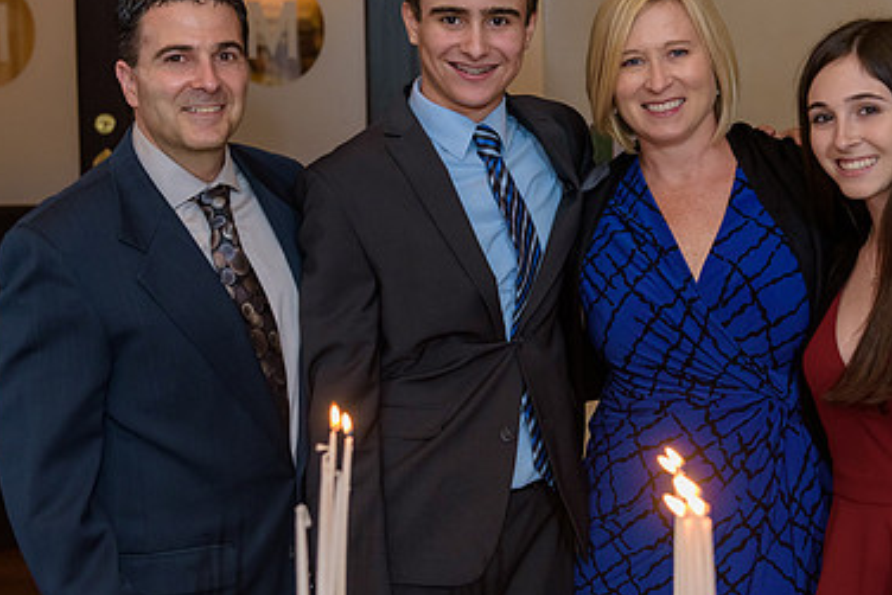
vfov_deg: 18.4
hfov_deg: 27.3
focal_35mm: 74
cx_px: 503
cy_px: 233
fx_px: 1834
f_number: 3.2
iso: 1600
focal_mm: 48
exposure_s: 1/160
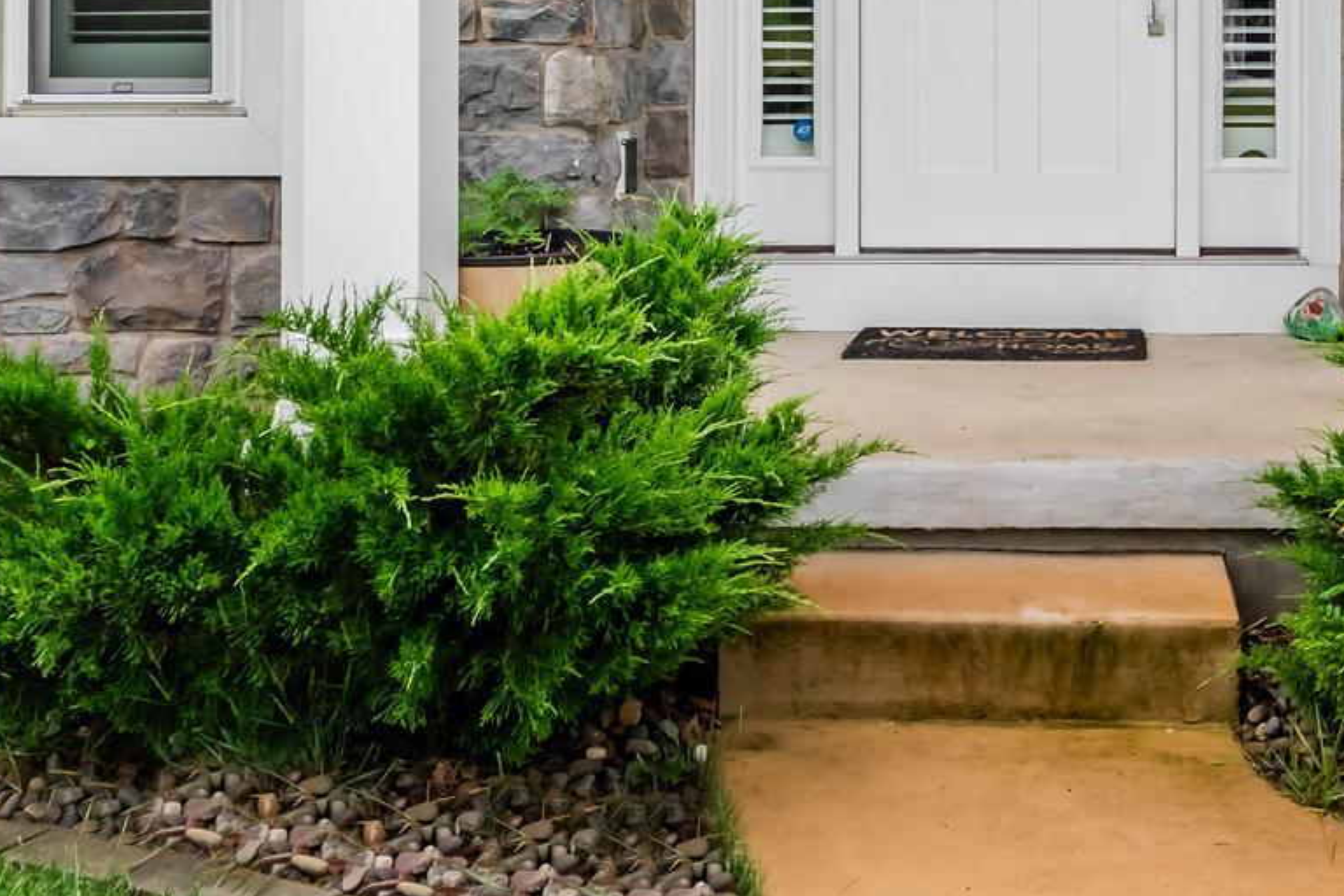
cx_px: 1015
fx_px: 1792
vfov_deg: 26.8
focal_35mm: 48
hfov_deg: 39.9
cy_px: 38
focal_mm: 18
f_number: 8
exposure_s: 1/320
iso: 500
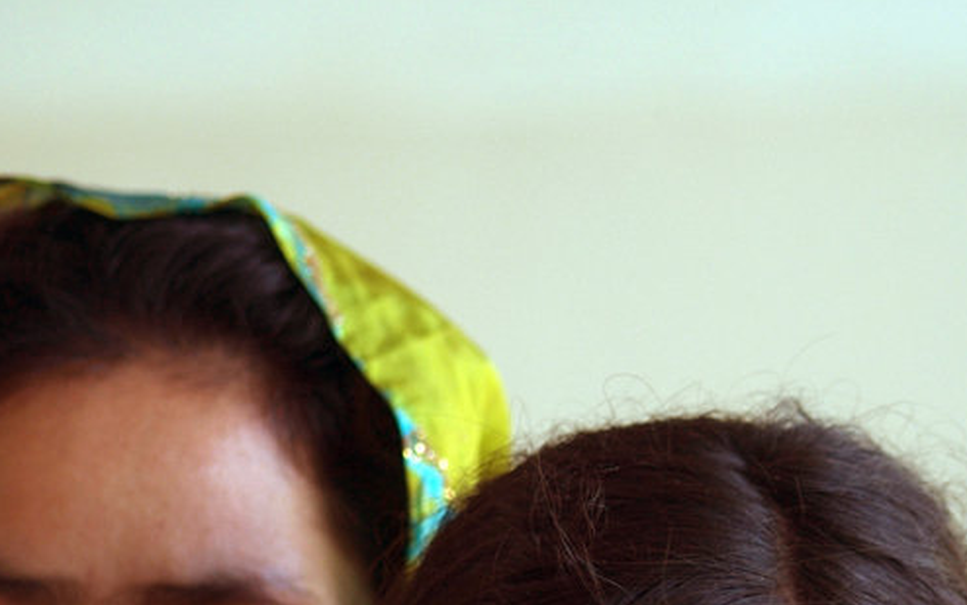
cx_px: 383
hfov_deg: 8.1
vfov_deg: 5.0
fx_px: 6854
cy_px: 967
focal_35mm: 260
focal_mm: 82
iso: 400
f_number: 4.8
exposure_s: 1/90
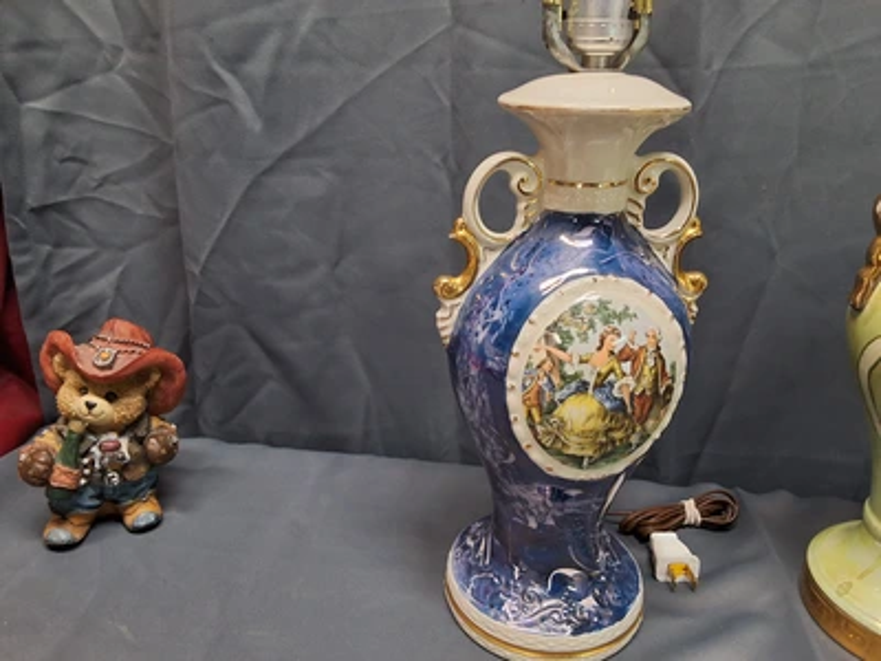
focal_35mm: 28
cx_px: 440
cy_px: 330
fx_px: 713
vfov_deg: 49.7
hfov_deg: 63.4
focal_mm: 2.91
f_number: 1.9
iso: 200
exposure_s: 1/40
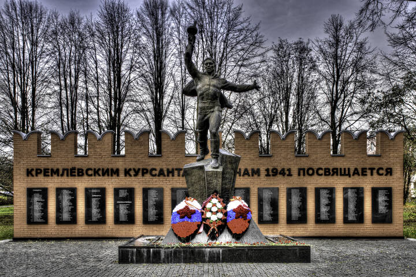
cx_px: 208
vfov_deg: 31.9
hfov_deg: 46.4
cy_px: 138
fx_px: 485
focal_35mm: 42
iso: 200
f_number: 9
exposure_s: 1/80
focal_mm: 28
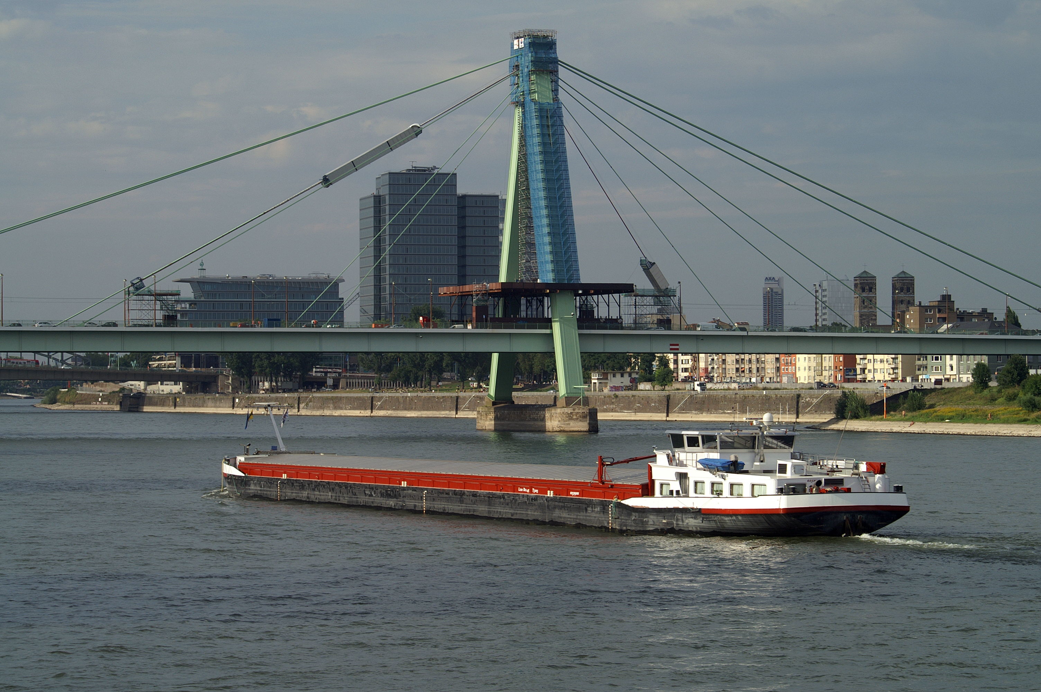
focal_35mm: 105
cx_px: 520
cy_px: 346
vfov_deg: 13.0
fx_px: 3034
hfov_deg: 19.5
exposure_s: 1/250
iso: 100
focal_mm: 70
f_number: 10
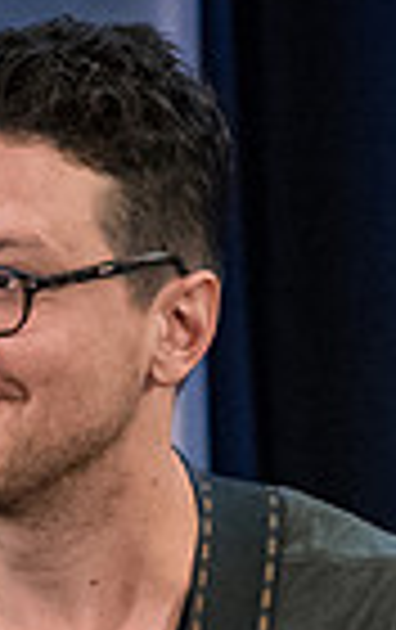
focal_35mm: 528
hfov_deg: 2.5
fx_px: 9080
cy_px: 779
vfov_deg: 4.0
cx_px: 13
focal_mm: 122
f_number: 6.3
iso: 12800
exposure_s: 1/250
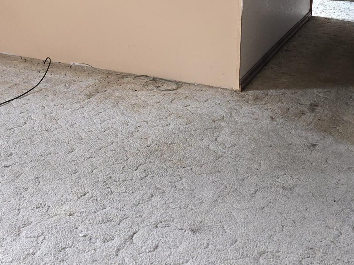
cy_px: -49
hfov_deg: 29.6
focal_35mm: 65
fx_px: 665
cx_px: 114
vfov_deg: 21.1
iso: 125
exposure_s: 1/24
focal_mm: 6.3
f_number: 1.7
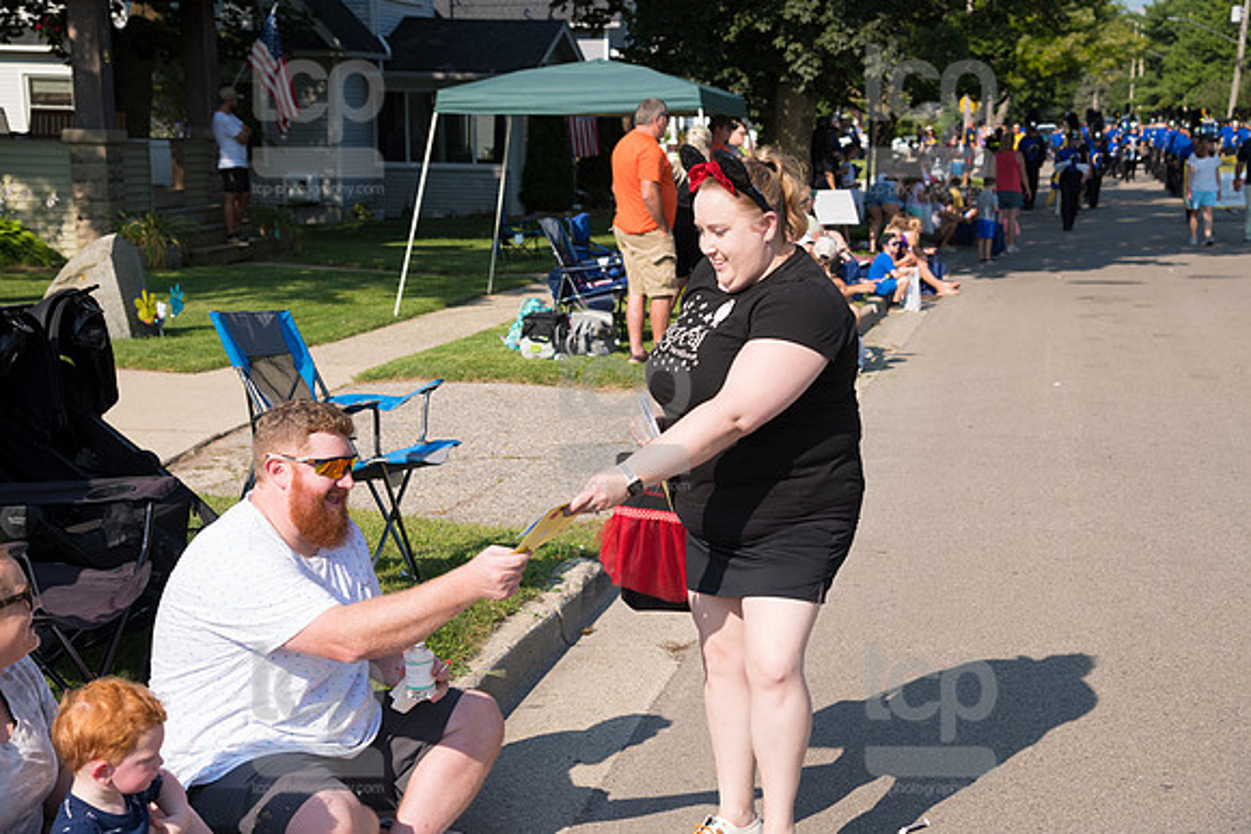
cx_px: 626
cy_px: 417
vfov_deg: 24.6
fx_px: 1912
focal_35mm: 55
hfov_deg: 36.2
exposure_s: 1/800
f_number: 6.3
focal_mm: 55
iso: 320
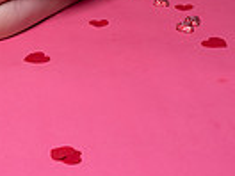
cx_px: 46
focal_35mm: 115
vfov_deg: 11.4
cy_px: -196
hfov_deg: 17.0
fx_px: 781
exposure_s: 1/160
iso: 100
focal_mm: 35
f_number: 8
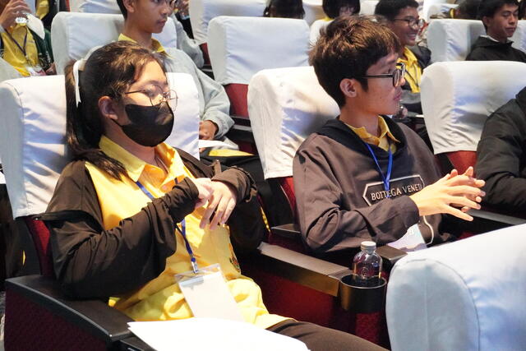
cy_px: 176
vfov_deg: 23.2
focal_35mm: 58
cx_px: 263
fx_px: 855
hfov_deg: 34.2
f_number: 5.6
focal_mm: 39
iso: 16000
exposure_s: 1/250
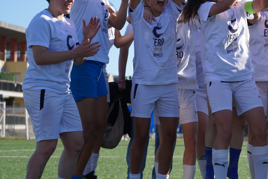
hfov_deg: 12.7
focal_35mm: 160
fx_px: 1191
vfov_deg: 8.6
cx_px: 273
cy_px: 65
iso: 100
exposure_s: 1/500
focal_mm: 73
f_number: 4.5
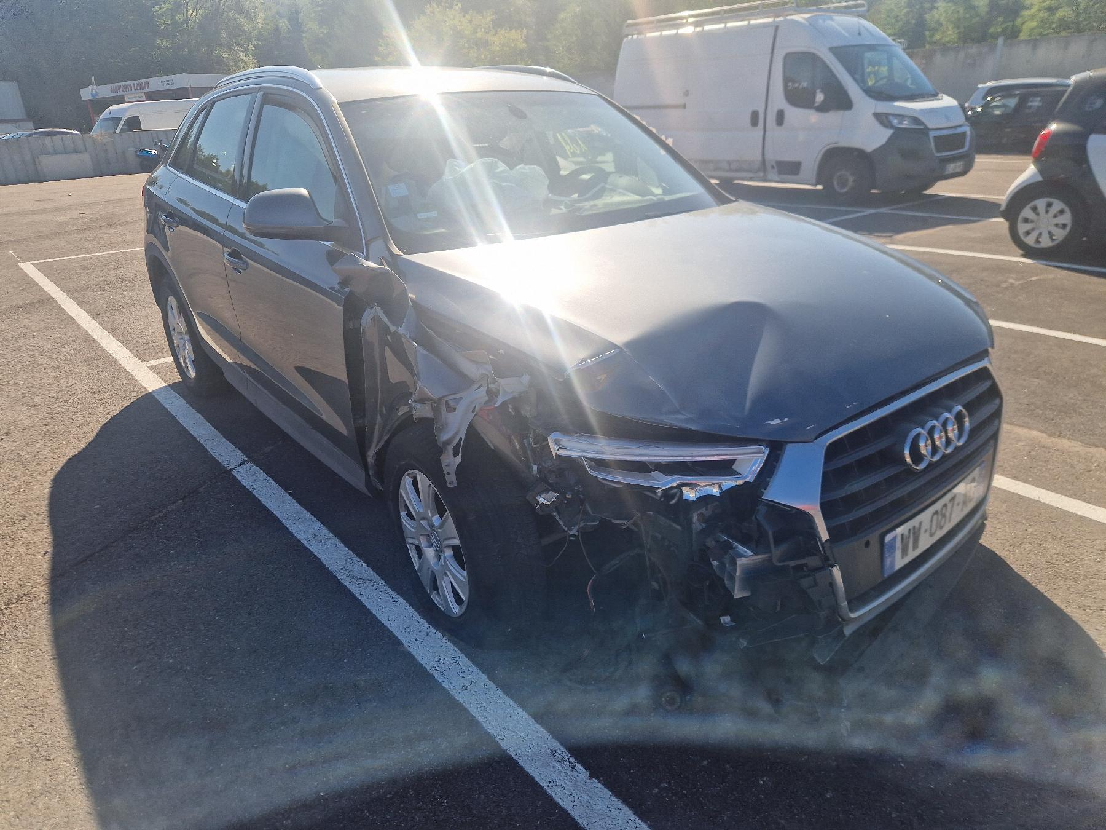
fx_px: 735
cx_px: 553
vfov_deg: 58.9
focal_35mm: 23
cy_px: 415
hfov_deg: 73.9
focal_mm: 5.4
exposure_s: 1/1250
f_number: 1.8
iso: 50
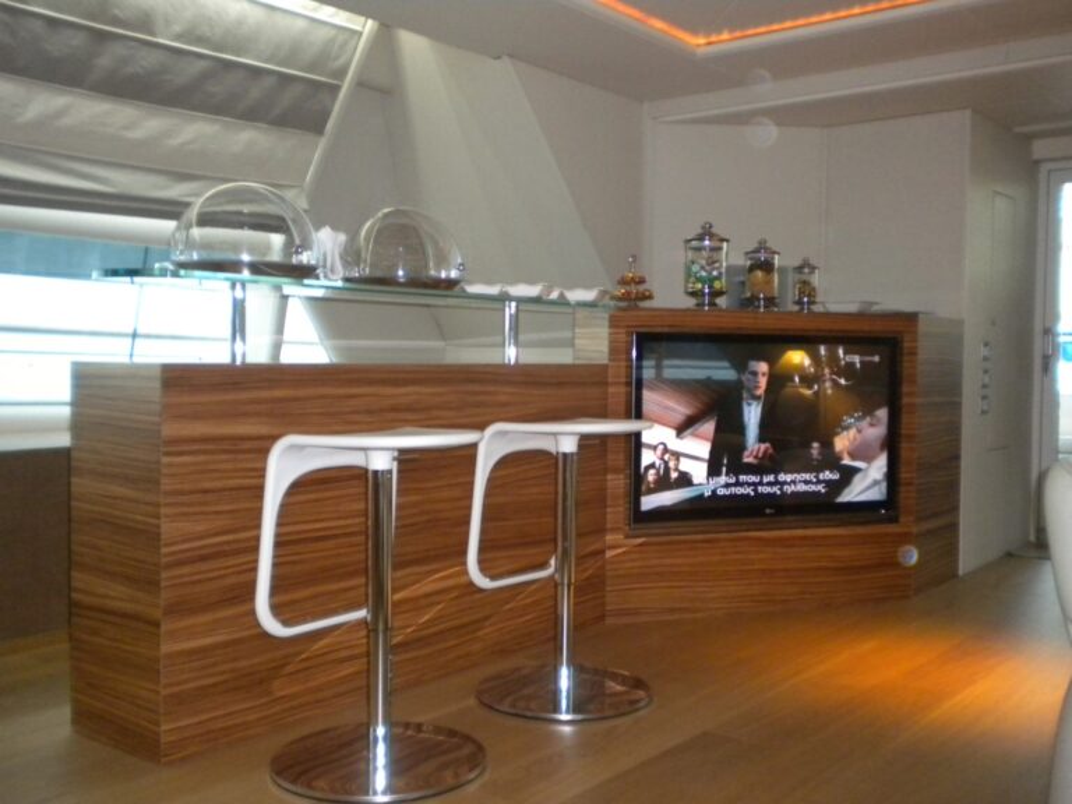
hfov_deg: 52.6
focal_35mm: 35
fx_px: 1084
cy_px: 402
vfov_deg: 40.7
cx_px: 536
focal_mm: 6.3
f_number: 3.1
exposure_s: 1/30
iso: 400
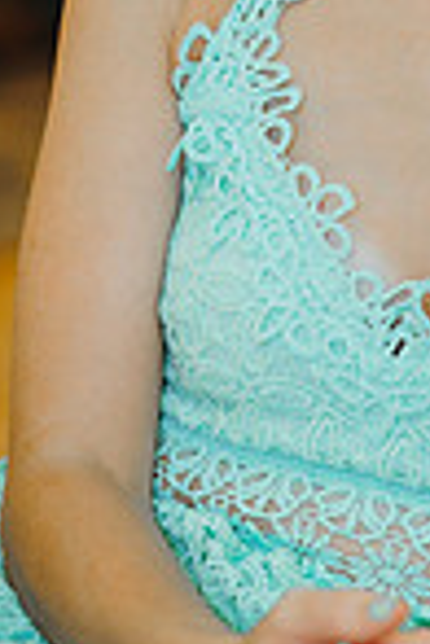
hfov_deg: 5.3
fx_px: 4658
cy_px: 35
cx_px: 566
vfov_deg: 7.9
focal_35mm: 260
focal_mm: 85
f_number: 2.8
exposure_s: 1/125
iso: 2000
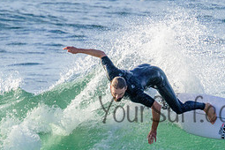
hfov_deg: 1.1
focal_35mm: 1817
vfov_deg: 0.8
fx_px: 11355
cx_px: 190
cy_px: 102
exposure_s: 1/2000
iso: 1600
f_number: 11
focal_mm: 800
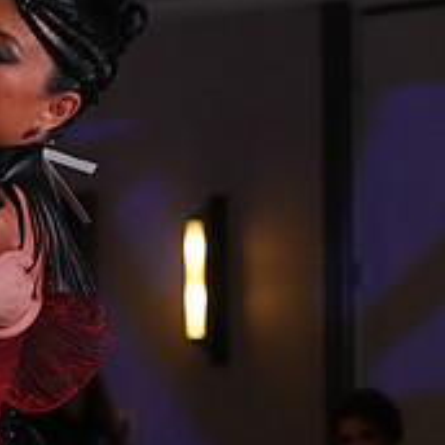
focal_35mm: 269
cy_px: 580
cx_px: -43
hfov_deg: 6.5
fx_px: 3912
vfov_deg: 6.5
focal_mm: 94
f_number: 5
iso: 3200
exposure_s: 1/250
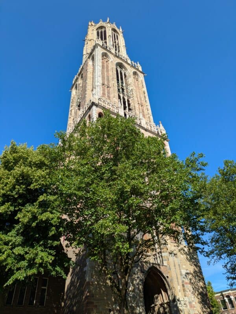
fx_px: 227
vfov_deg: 69.4
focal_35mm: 25
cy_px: 157
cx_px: 118
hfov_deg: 54.9
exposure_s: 1/1420
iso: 46
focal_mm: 5.43
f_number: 1.89
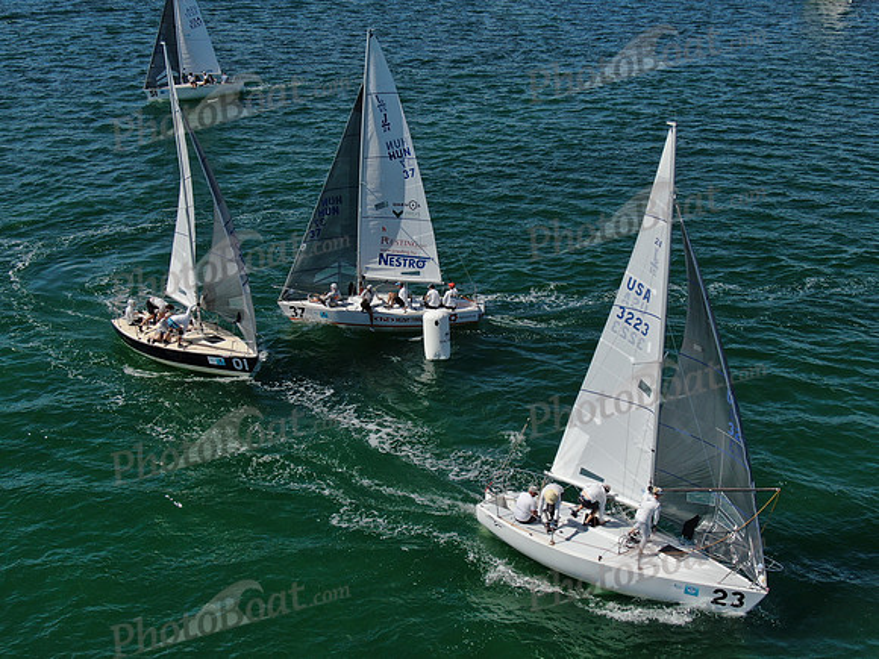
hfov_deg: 40.4
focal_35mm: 47
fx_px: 1193
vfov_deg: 30.9
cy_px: 330
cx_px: 440
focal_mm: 8.42
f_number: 3.8
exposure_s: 1/1600
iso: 100
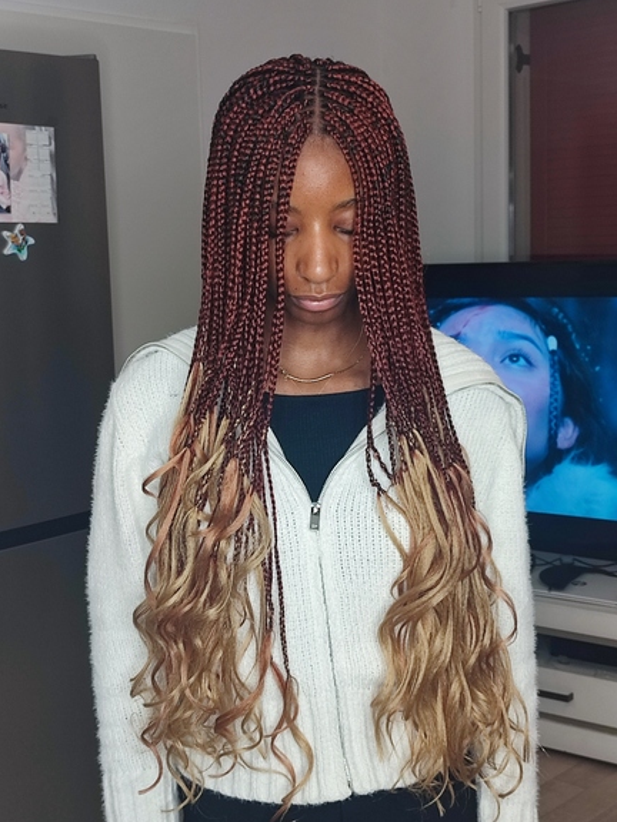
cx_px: 313
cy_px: 422
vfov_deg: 69.4
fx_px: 594
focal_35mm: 25
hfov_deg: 54.9
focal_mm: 5.89
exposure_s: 1/33
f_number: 1.89
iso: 139
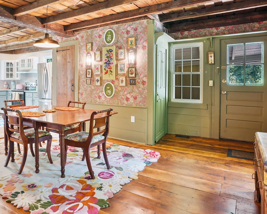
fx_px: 190
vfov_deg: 58.6
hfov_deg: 69.1
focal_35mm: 24
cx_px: 99
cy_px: 93
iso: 200
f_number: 10
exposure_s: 6
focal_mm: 16
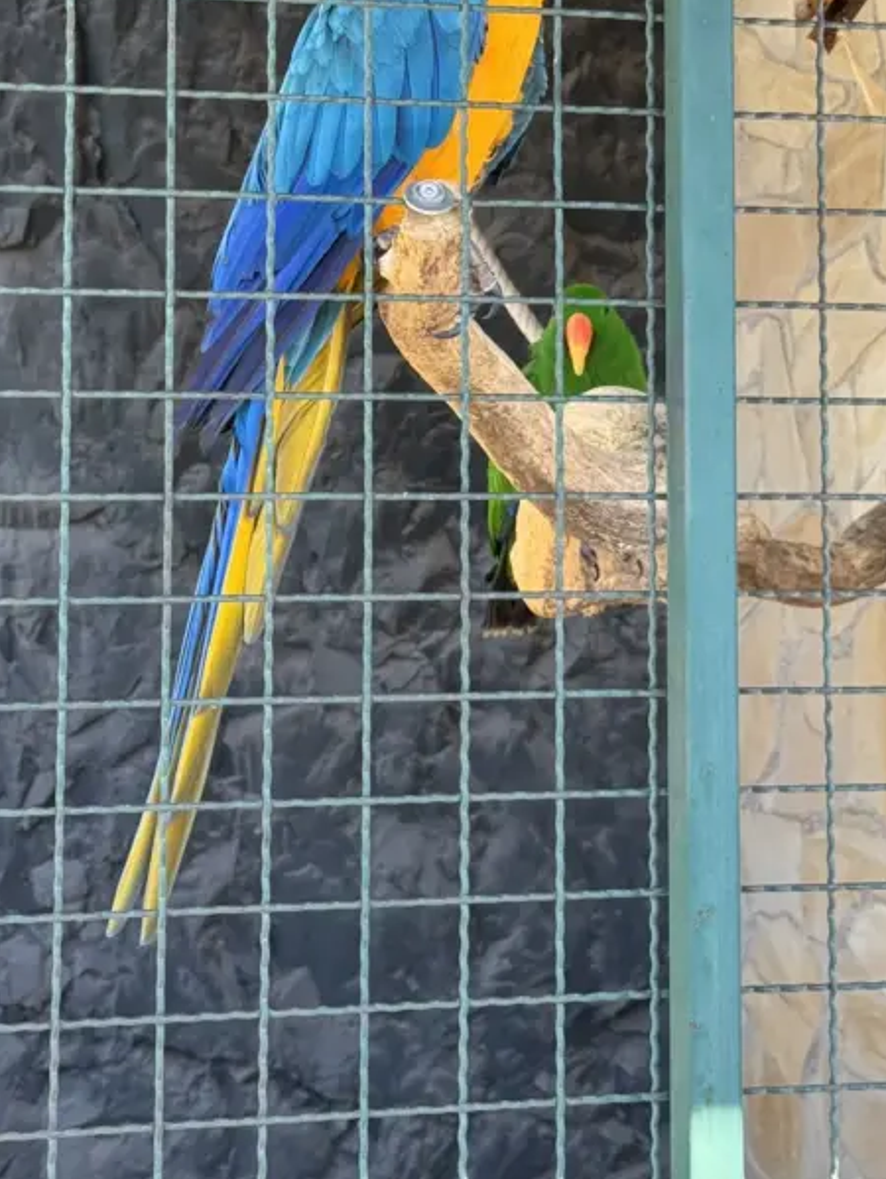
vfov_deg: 23.6
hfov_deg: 18.0
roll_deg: +2.3
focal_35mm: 82
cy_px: 287
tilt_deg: +1.2
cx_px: 496
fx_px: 2795
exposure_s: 1/370
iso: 64
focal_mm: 6.76
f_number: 1.78
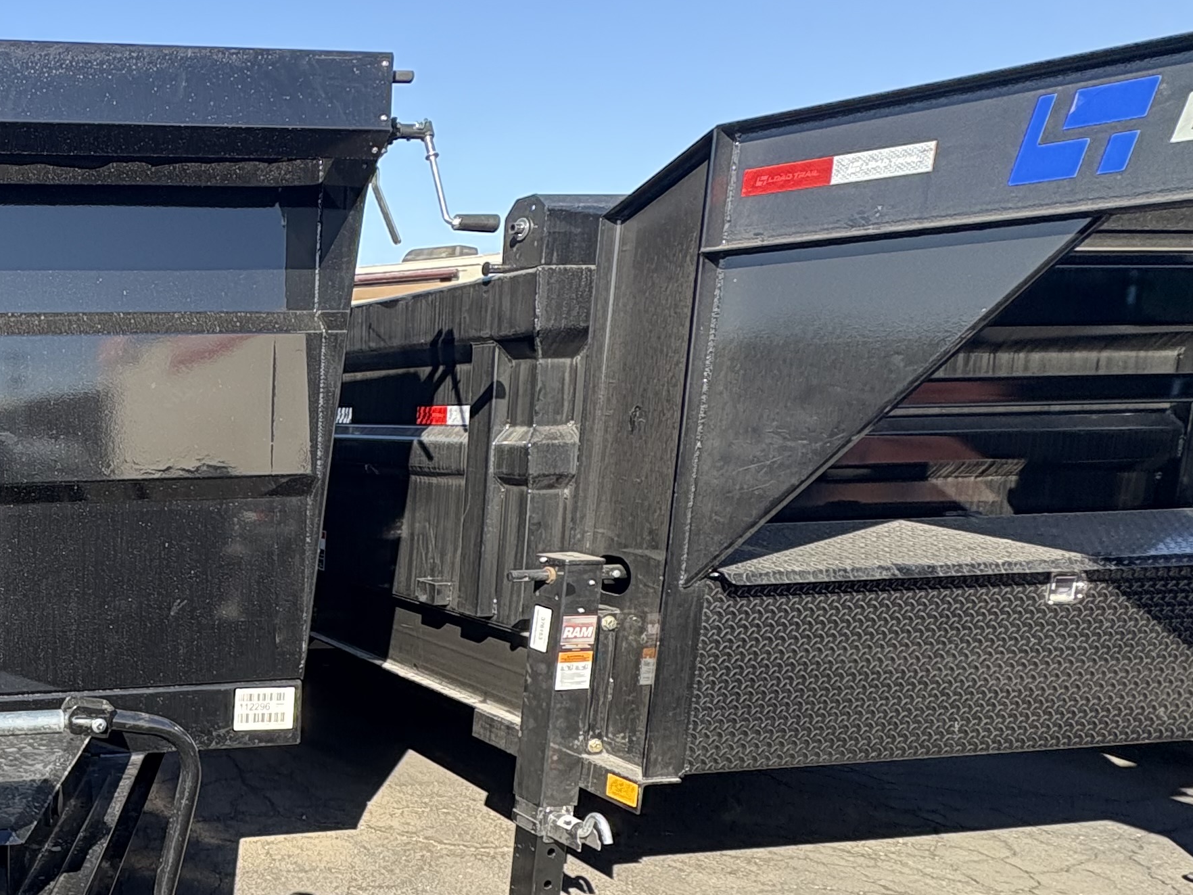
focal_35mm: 32
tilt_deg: -12.6
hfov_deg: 45.5
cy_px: 603
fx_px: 1103
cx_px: -60
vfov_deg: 43.5
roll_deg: +2.0
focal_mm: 2.22
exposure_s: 1/368
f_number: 2.2
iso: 64
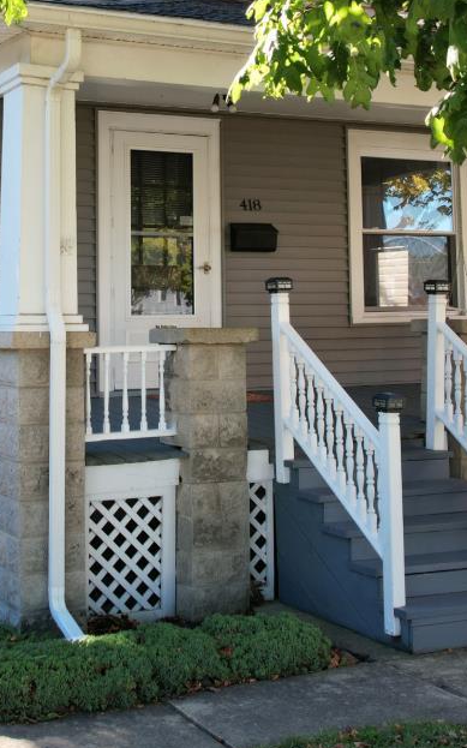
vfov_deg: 36.7
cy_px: 192
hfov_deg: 23.7
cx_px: 104
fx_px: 1100
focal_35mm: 54
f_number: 2.8
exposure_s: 1/50
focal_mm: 8.38
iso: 100
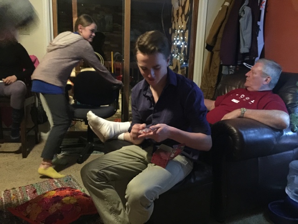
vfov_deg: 48.2
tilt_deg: -9.0
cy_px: 112
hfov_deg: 61.7
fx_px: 250
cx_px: 149
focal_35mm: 29
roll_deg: -2.1
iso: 320
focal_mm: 4.15
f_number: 2.2
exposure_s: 1/4
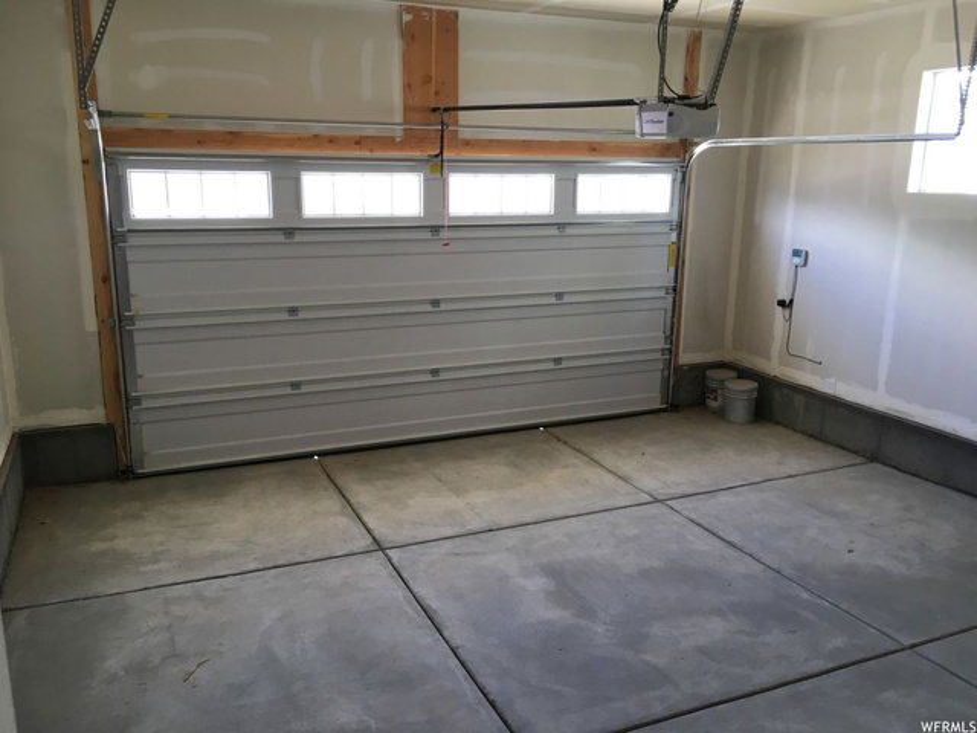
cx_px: 488
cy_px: 366
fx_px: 818
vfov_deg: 48.2
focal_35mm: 29
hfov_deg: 61.7
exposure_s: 1/30
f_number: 2.2
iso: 32
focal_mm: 4.15
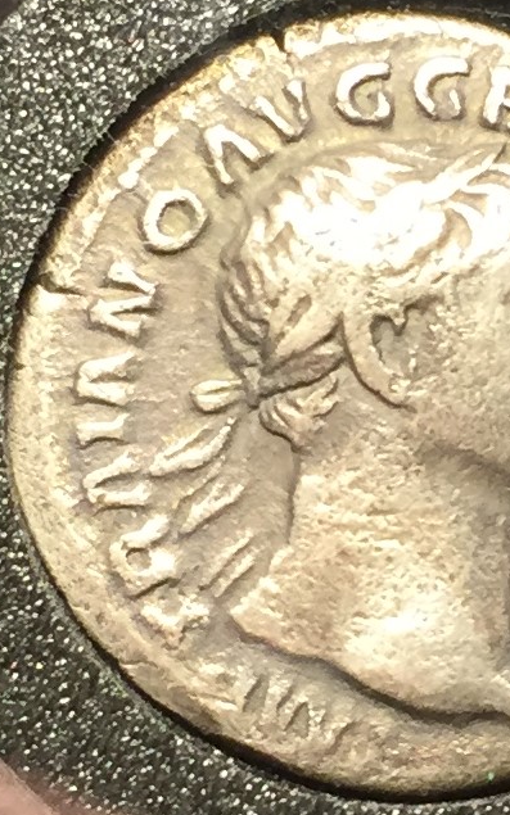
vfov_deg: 47.2
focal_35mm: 42
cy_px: 400
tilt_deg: -87.5
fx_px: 934
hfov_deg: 29.7
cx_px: 418
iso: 32
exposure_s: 1/30
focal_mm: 4.15
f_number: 2.2
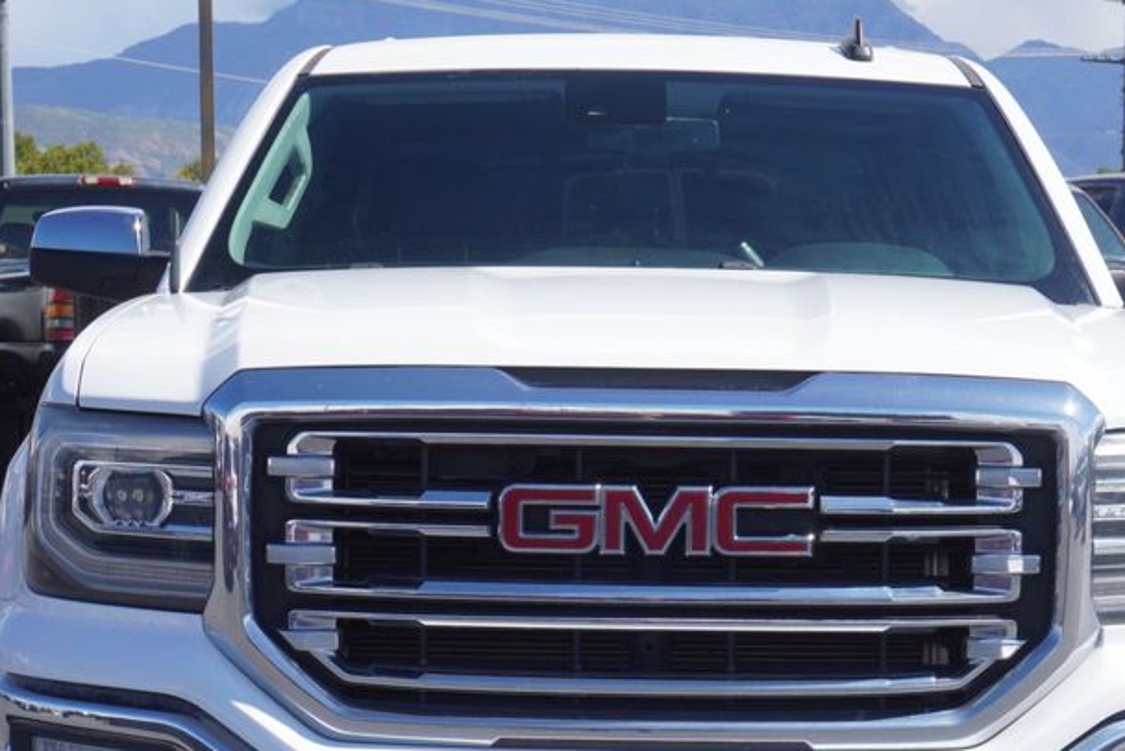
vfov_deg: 14.2
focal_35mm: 96
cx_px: 664
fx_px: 3001
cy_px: 588
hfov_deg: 21.2
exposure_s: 1/200
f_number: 9
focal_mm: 38
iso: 100
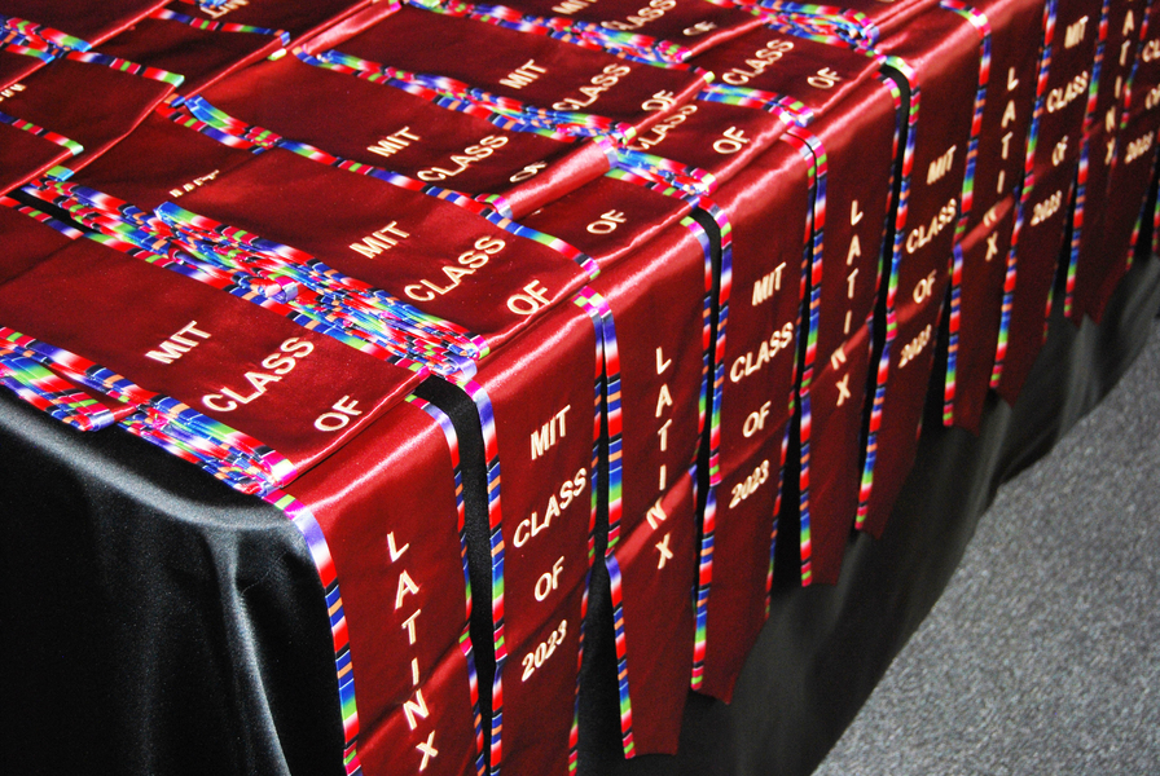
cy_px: 388
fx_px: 2033
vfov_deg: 21.6
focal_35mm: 63
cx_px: 580
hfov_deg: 31.9
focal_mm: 42
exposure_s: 1/60
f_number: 5.3
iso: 400
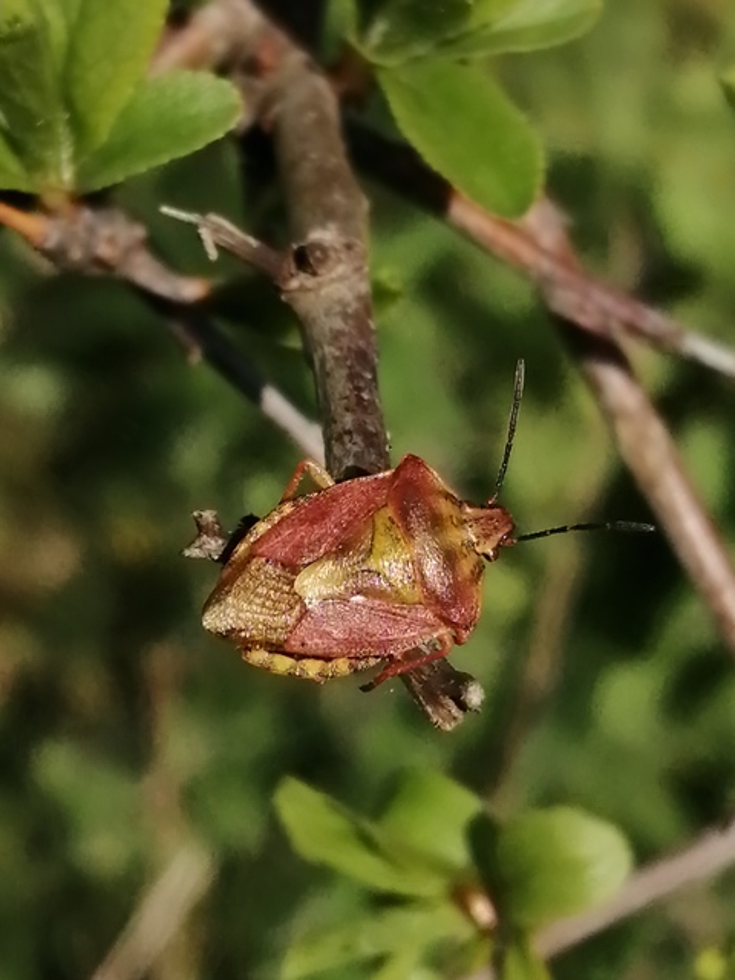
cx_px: 368
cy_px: 490
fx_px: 2944
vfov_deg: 18.9
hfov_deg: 14.2
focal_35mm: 104
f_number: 1.8
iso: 50
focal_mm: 3.46
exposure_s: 1/2066
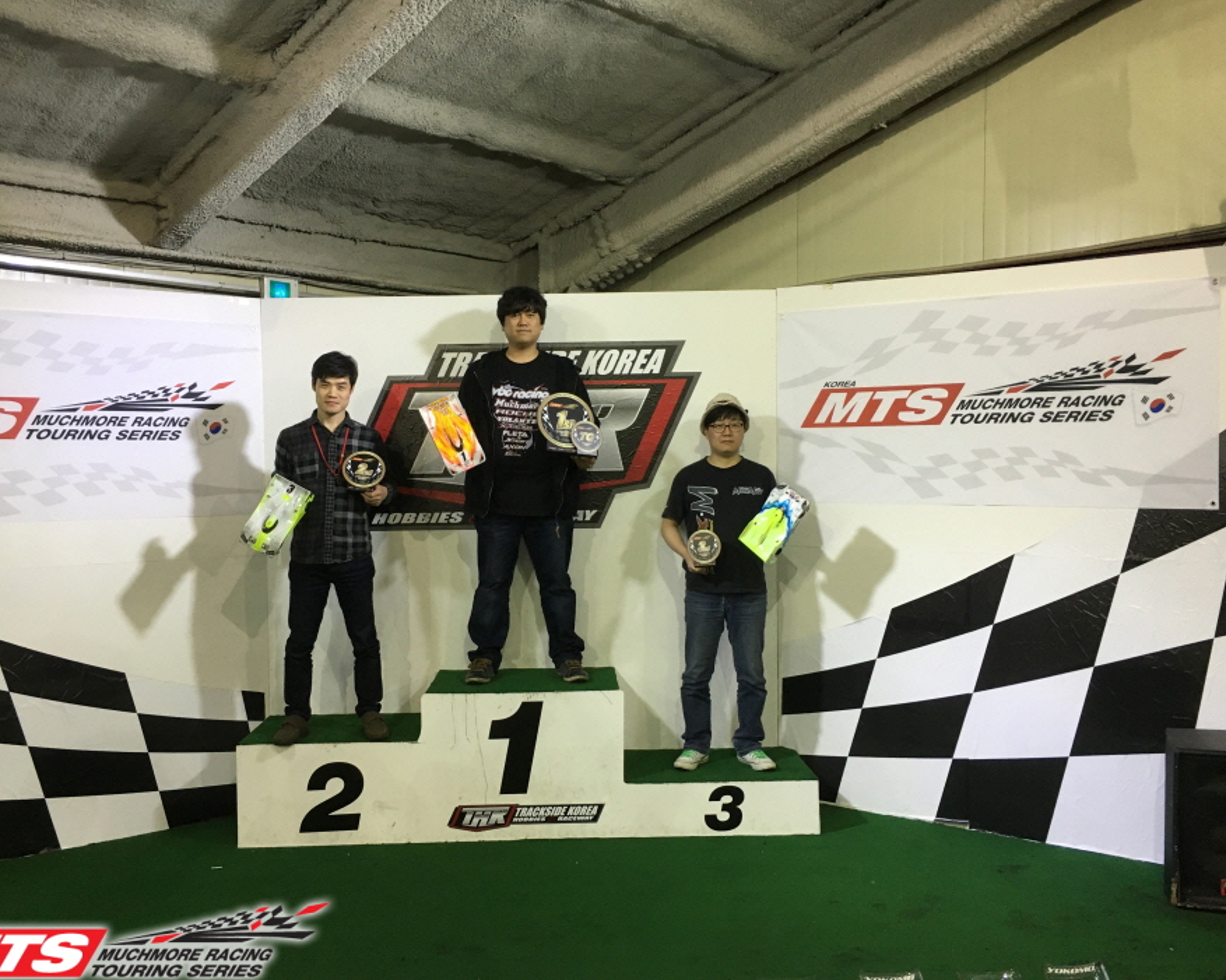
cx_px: 561
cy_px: 500
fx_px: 1124
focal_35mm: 31
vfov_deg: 47.1
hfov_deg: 57.1
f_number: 2.2
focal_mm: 4.15
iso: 40
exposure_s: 1/30
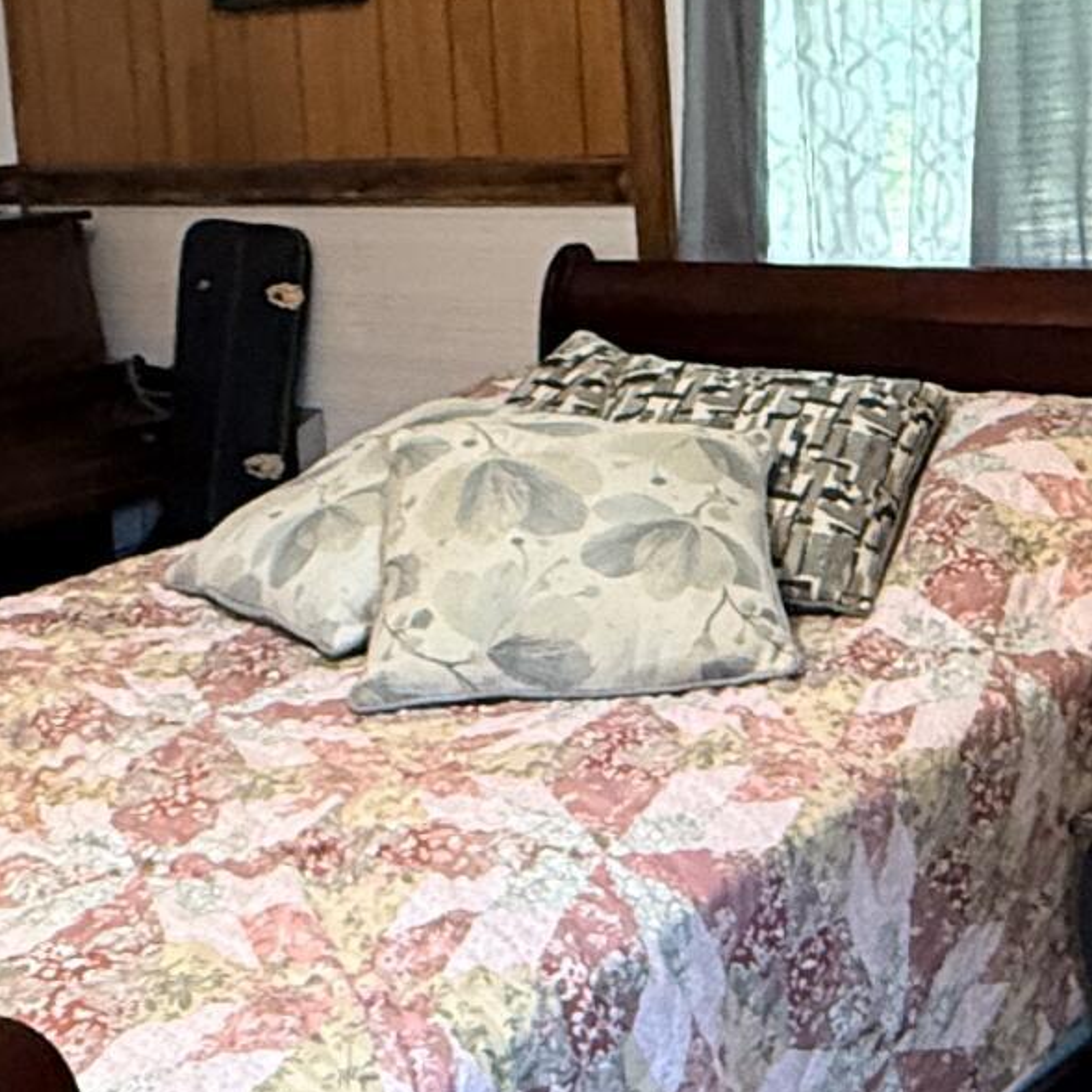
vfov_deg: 26.9
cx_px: 908
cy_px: 252
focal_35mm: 63
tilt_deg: -2.2
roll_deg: +2.5
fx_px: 2248
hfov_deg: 26.7
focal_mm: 2.22
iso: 400
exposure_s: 1/60
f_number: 2.2
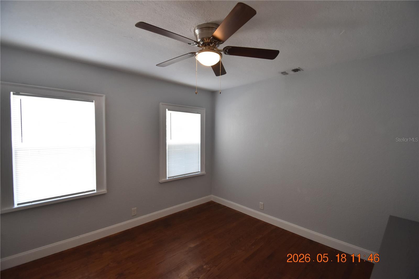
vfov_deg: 77.3
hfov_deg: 100.4
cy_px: 140
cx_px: 210
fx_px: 175
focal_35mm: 15
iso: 800
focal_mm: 10
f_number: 3.5
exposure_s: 1/125
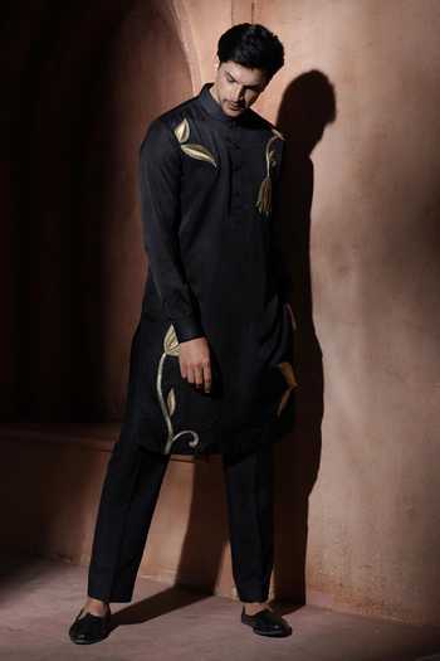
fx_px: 1283
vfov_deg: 28.8
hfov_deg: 19.5
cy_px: 330
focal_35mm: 70
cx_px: 220
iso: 125
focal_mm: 70
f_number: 8
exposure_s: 1/160
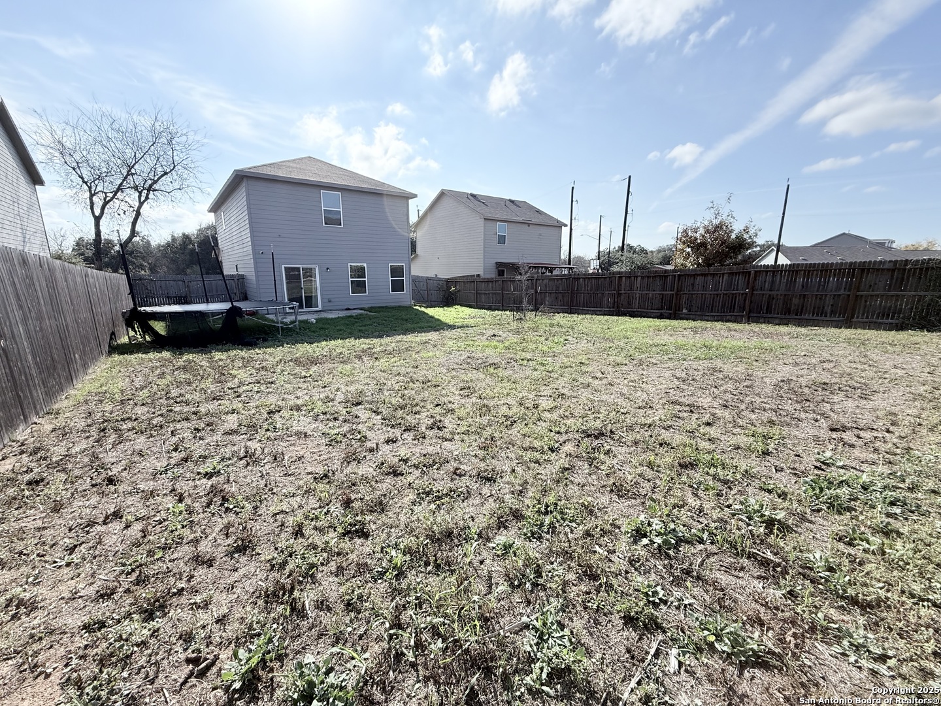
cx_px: 470
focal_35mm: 14
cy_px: 353
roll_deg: +0.6
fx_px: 381
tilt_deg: -11.5
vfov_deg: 85.7
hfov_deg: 102.1
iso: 64
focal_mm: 2.22
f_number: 2.2
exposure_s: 1/1399
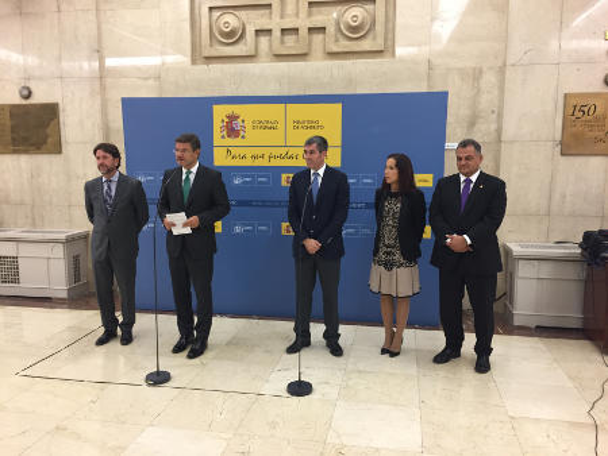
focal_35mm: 29
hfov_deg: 61.6
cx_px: 304
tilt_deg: -7.6
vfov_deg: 48.3
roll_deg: -0.7
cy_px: 228
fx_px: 510
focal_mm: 4.15
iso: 160
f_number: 2.2
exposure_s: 1/33
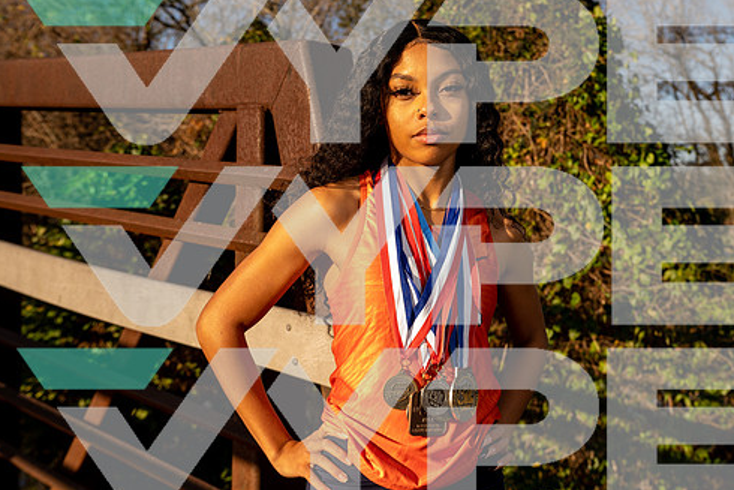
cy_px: 246
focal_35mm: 45
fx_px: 918
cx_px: 403
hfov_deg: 43.5
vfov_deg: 29.9
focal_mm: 38
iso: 160
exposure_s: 1/250
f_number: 5.6
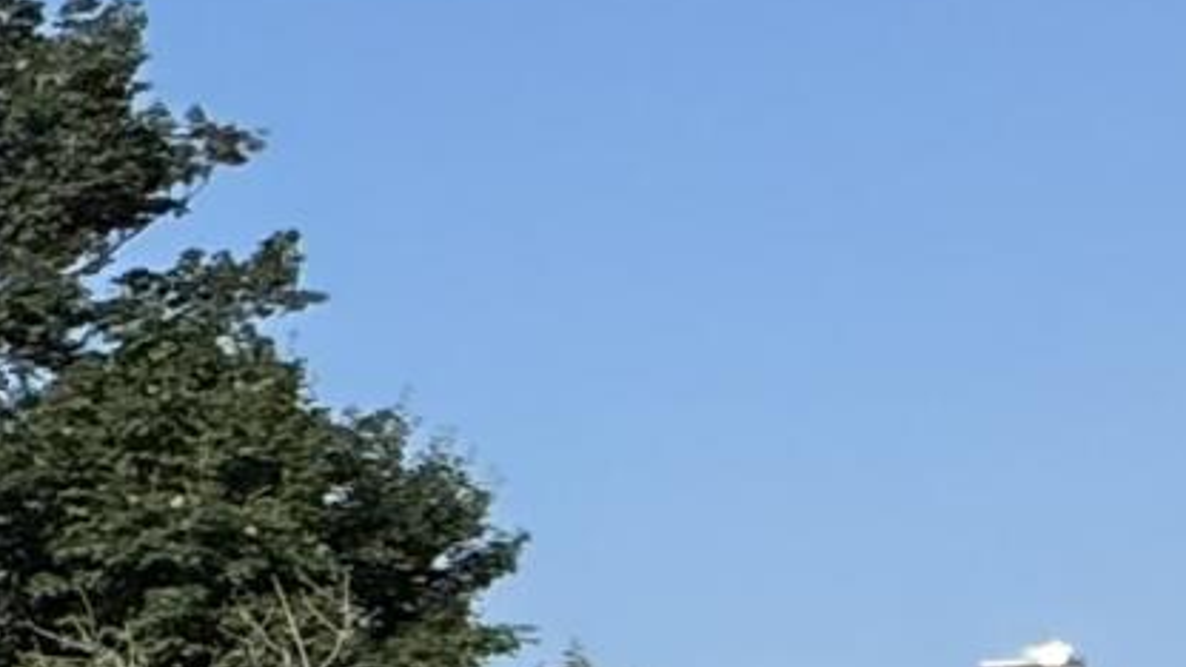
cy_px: 1112
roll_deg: -0.6
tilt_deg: +1.8
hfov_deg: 10.7
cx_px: -2577
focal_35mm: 110
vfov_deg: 10.5
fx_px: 3459
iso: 50
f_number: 2.2
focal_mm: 2.22
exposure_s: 1/4425
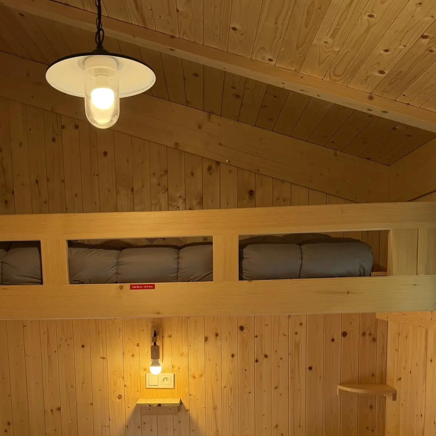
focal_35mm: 38
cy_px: 357
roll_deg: +0.5
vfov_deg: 41.7
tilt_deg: -7.1
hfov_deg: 43.7
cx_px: 178
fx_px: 541
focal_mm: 6.76
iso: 100
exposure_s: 1/100
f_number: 1.78
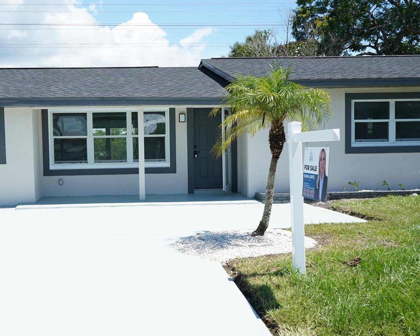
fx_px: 510
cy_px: 172
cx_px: 146
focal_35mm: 41
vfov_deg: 36.5
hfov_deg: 44.3
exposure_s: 1/200
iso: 125
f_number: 8
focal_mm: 31
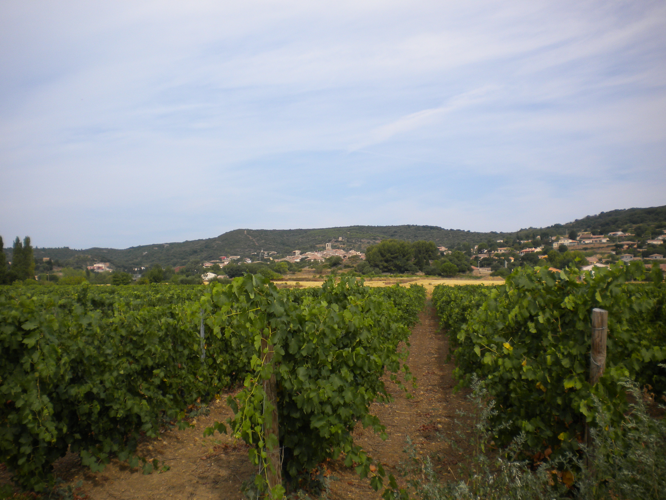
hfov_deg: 52.6
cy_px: 250
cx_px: 333
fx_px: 673
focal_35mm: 35
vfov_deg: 40.7
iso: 80
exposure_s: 1/587
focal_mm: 6.3
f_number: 4.6
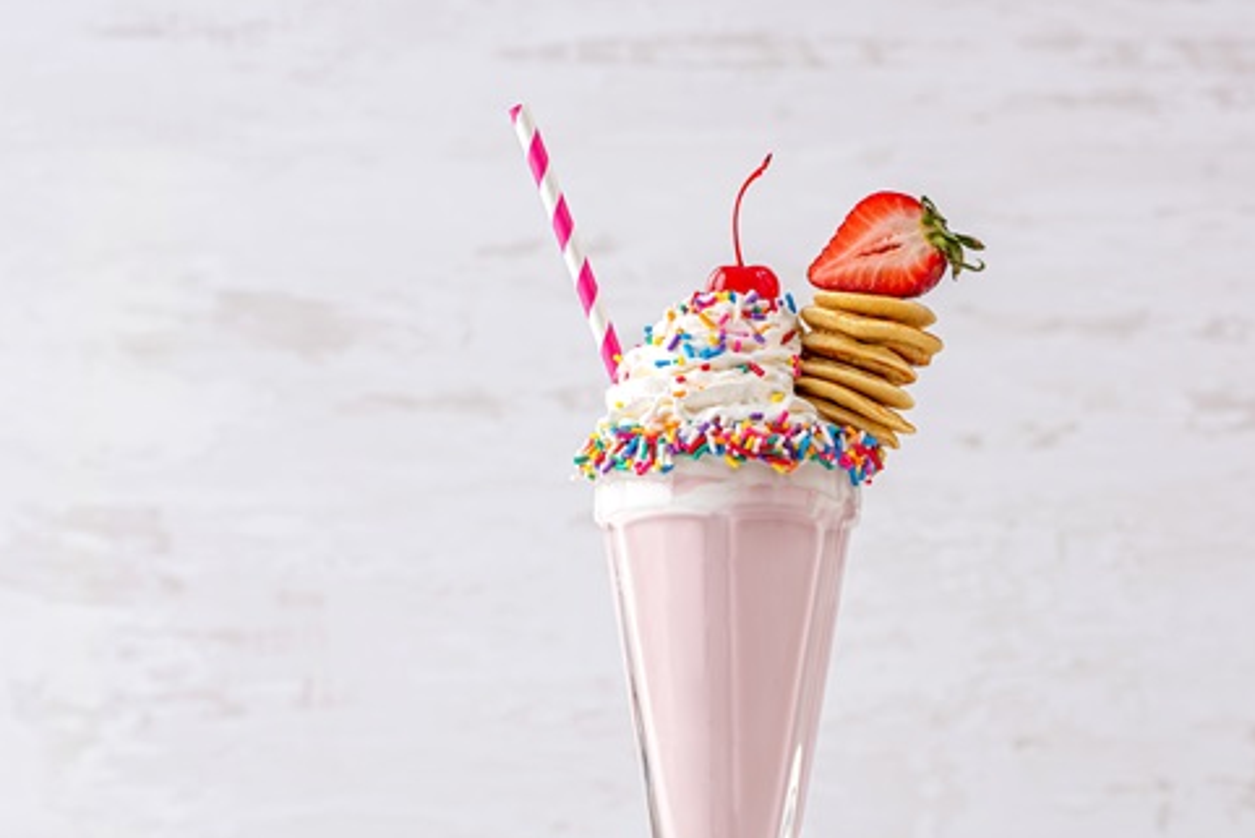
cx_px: 772
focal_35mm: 106
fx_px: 3696
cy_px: 512
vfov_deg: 12.9
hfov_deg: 19.2
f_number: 5.6
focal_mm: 85
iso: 80
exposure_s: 1/160
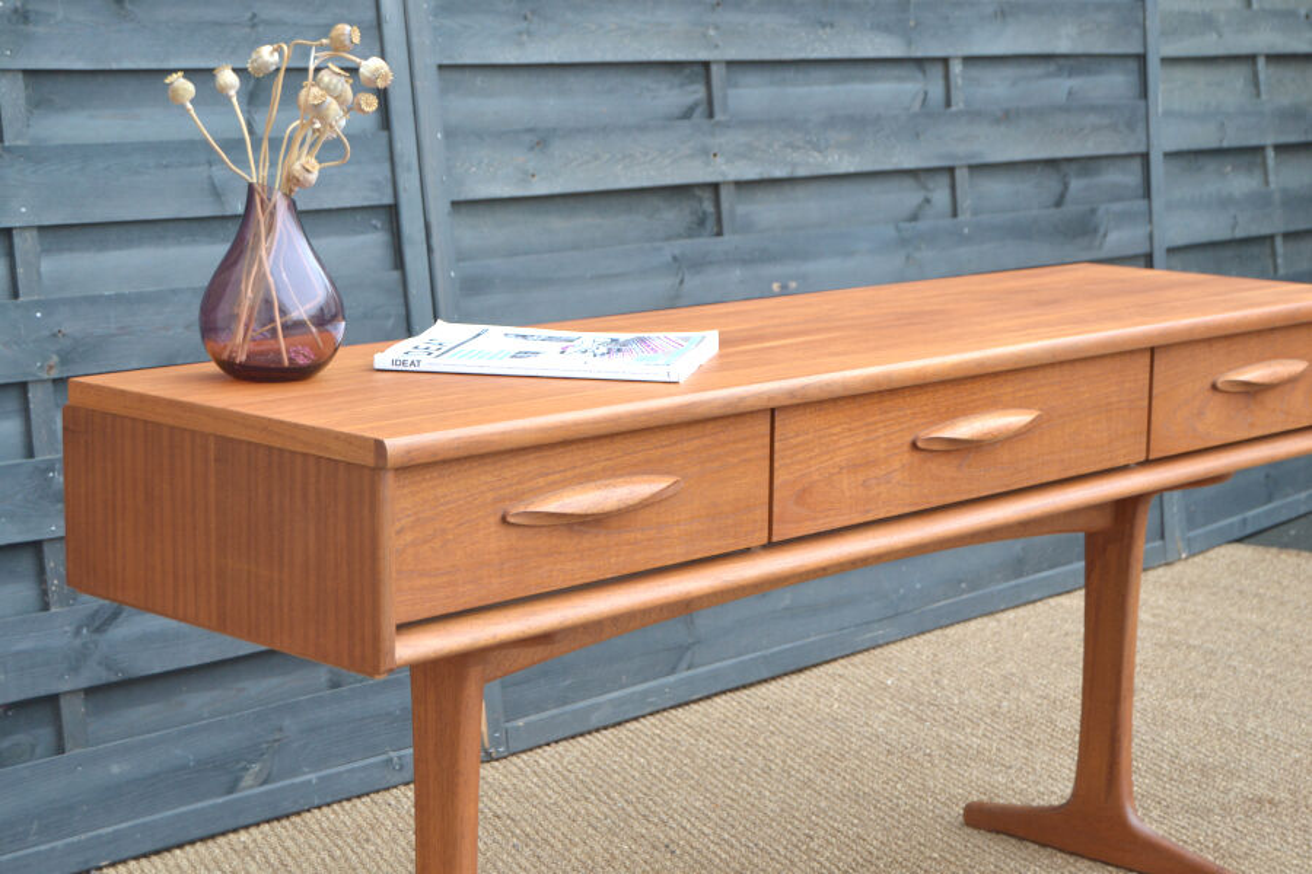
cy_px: 437
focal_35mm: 68
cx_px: 656
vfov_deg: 20.2
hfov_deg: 29.9
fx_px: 2460
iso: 400
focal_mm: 45
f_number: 5.3
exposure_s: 1/80
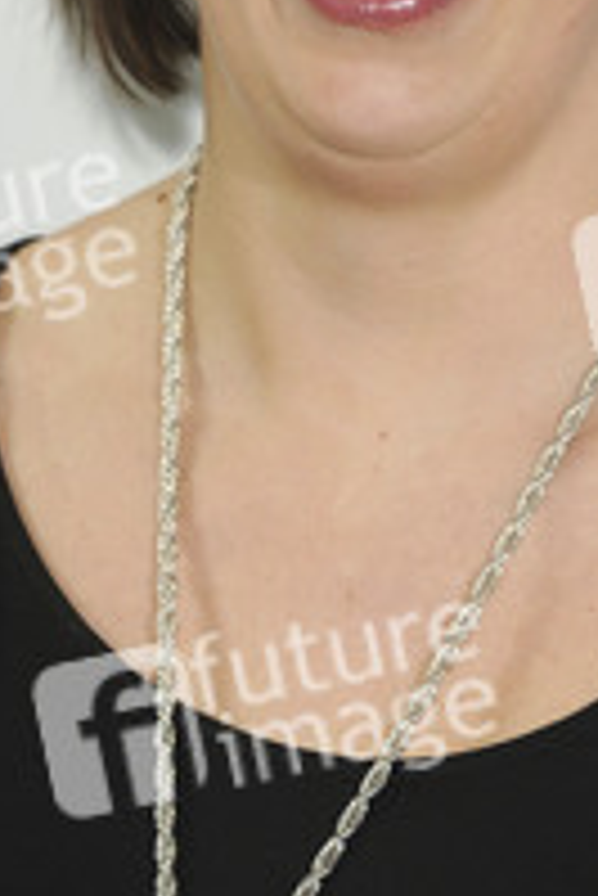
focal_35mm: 302
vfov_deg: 6.8
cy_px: 36
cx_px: 398
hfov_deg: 4.6
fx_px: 7511
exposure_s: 1/160
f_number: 5.6
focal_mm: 100
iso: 320
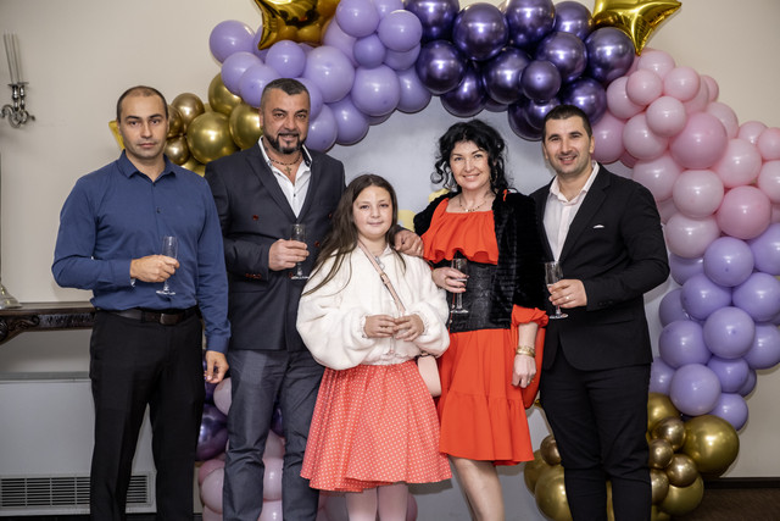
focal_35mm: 83
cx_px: 390
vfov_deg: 16.5
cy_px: 260
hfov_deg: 24.5
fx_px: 1799
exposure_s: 1/125
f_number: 2.8
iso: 1250
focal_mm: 55
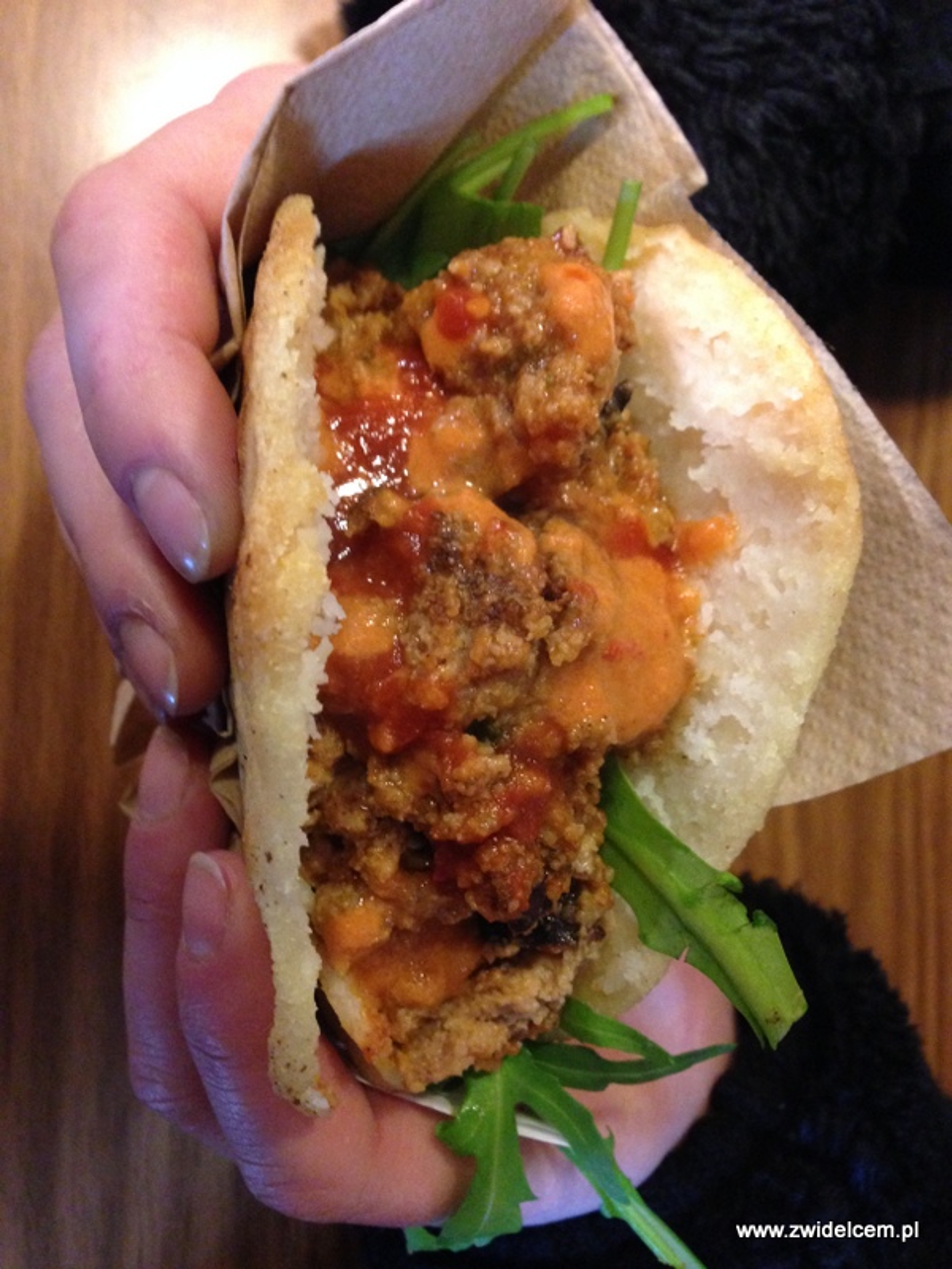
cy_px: 634
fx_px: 1210
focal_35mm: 33
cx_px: 476
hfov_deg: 42.9
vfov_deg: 55.4
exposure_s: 1/15
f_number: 2.4
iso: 500
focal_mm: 4.12
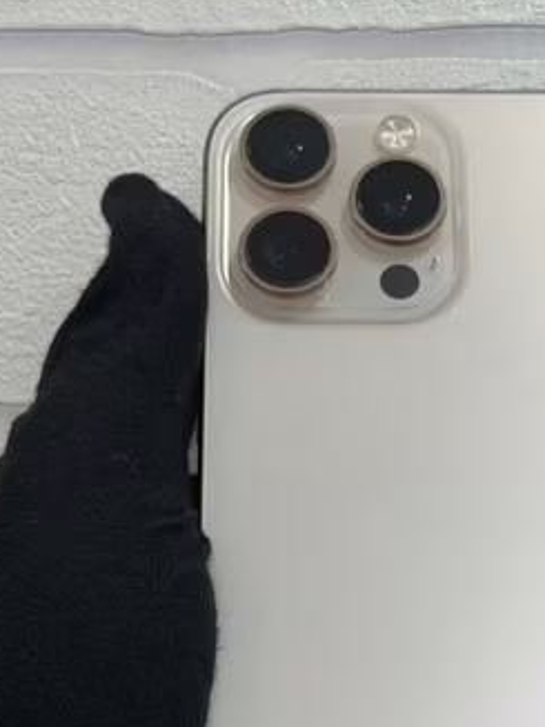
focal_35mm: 94
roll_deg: +0.6
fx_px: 1975
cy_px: 556
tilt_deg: +1.7
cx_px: 429
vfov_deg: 20.7
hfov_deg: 15.6
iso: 64
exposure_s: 1/100
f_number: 1.78
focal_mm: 6.76
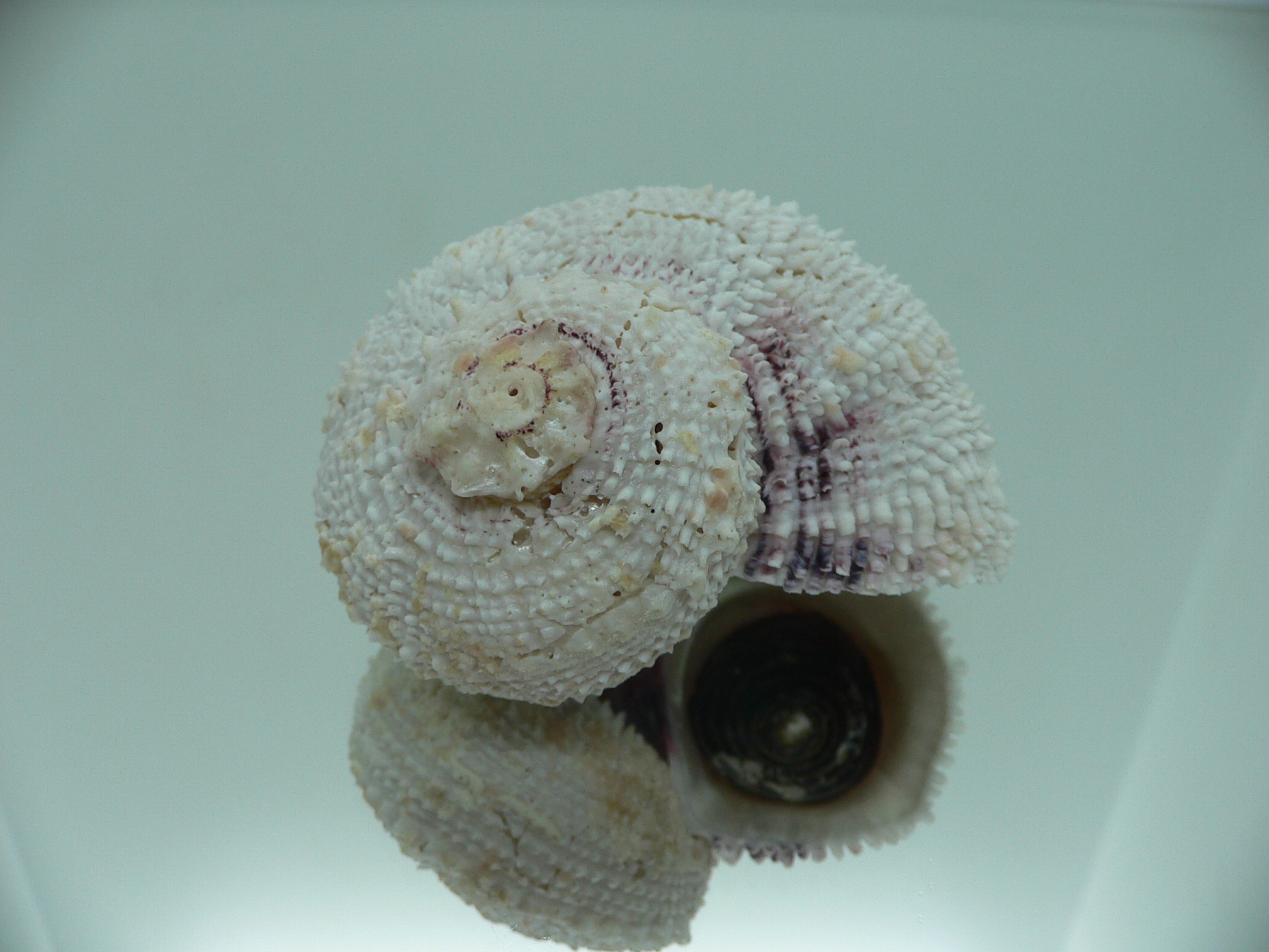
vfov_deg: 40.7
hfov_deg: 52.6
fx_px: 1283
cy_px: 476
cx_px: 634
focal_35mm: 35
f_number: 2.8
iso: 80
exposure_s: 1/60
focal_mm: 4.6
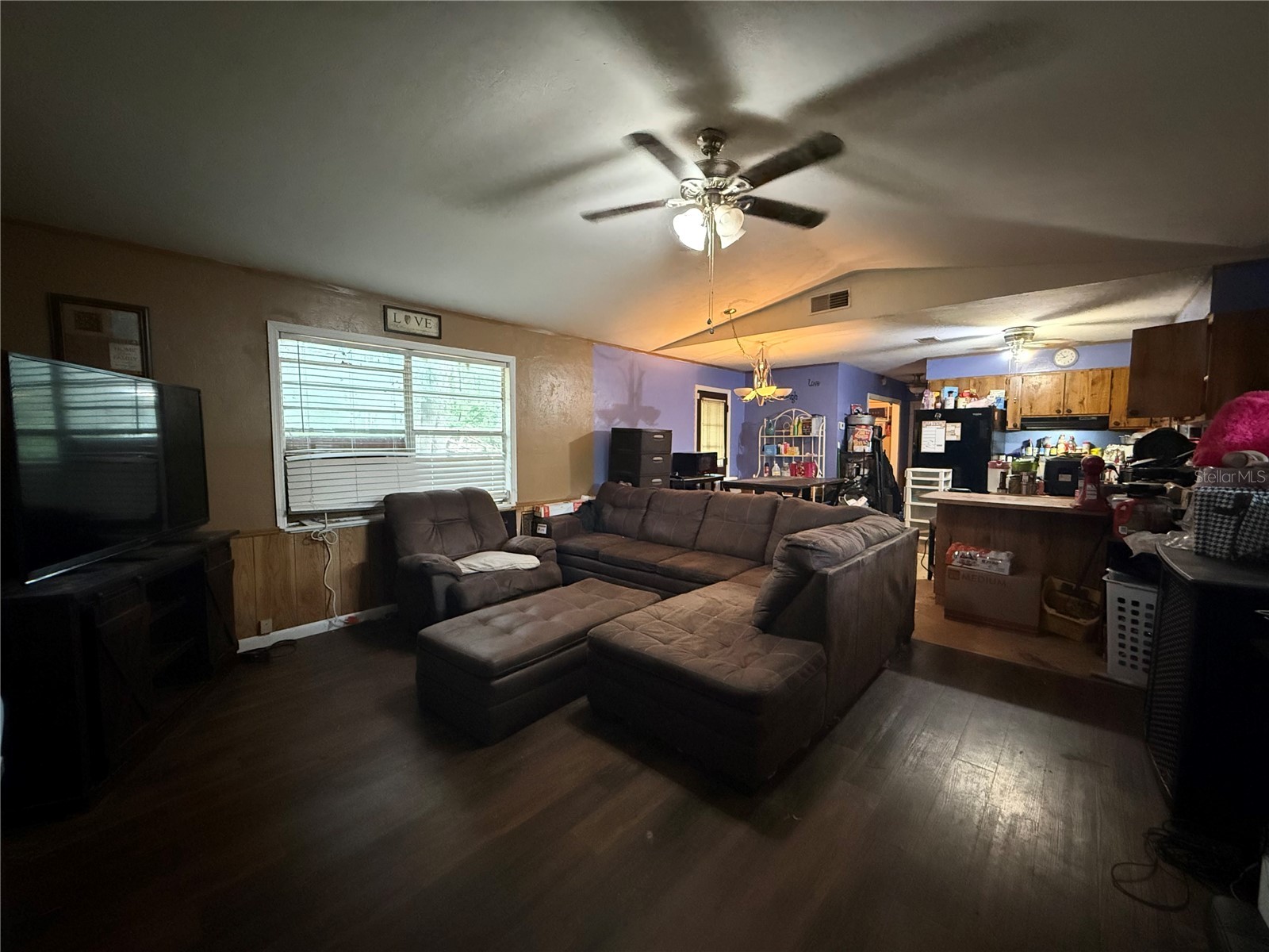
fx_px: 513
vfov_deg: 85.7
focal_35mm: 14
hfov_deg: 102.1
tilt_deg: -3.7
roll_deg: -0.8
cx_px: 634
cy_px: 476
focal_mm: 2.22
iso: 1250
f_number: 2.2
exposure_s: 1/60
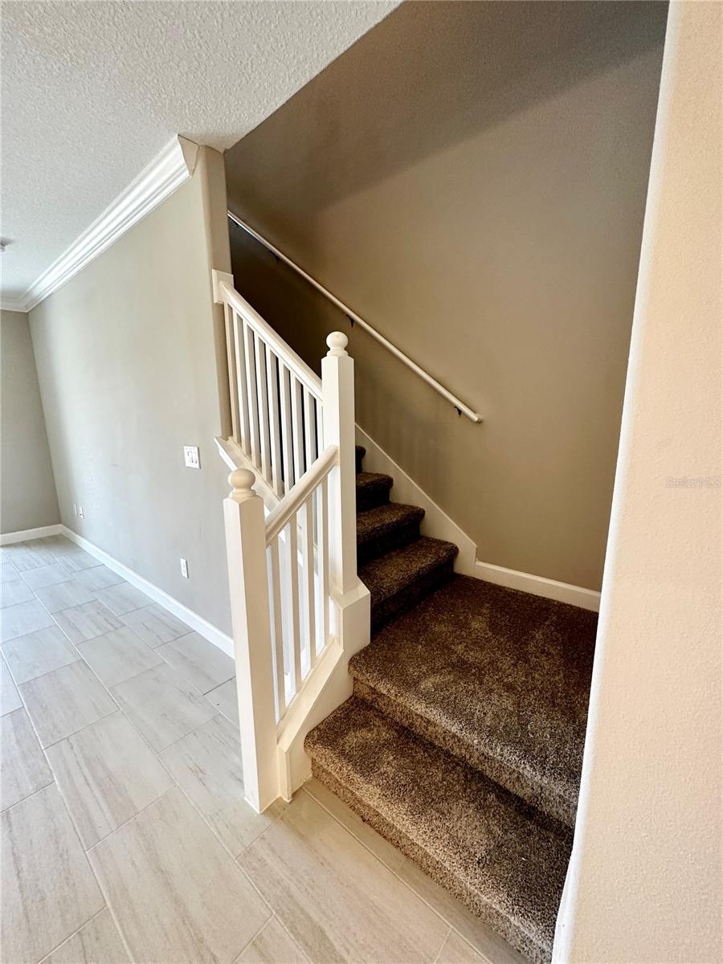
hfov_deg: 85.7
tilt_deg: -11.4
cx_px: 362
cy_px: 482
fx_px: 390
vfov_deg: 102.1
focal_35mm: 14
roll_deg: +0.5
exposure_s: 1/60
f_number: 2.2
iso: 250
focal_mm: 2.22
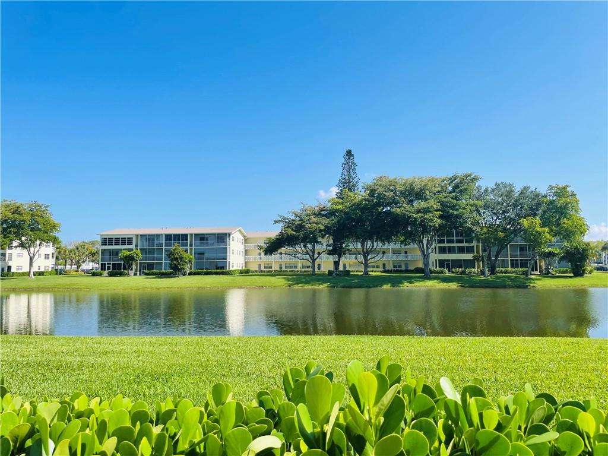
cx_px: 304
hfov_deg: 67.3
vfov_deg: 53.1
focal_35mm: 26
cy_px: 228
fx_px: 457
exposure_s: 1/3300
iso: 32
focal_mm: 4.2
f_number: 1.6
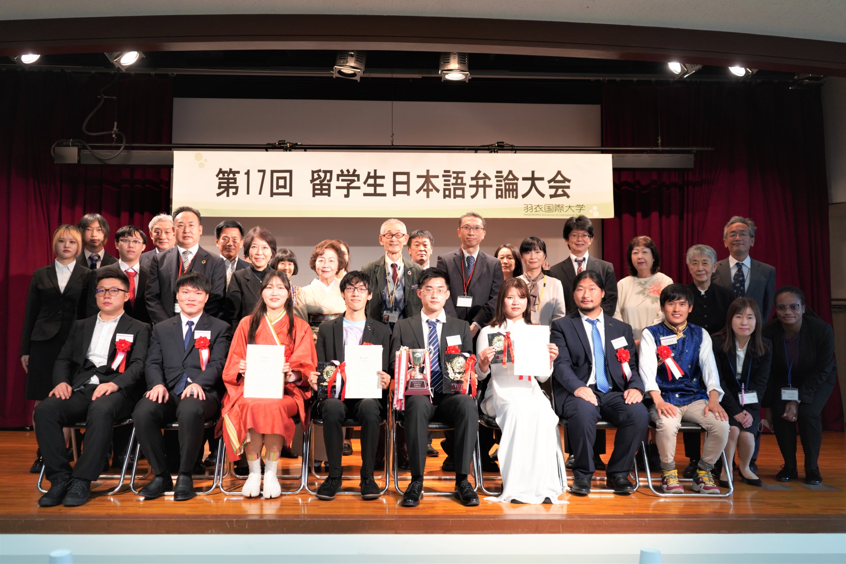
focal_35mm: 29
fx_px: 681
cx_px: 423
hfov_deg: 63.7
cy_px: 282
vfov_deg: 45.0
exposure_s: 1/200
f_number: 3.5
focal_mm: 29
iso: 1000
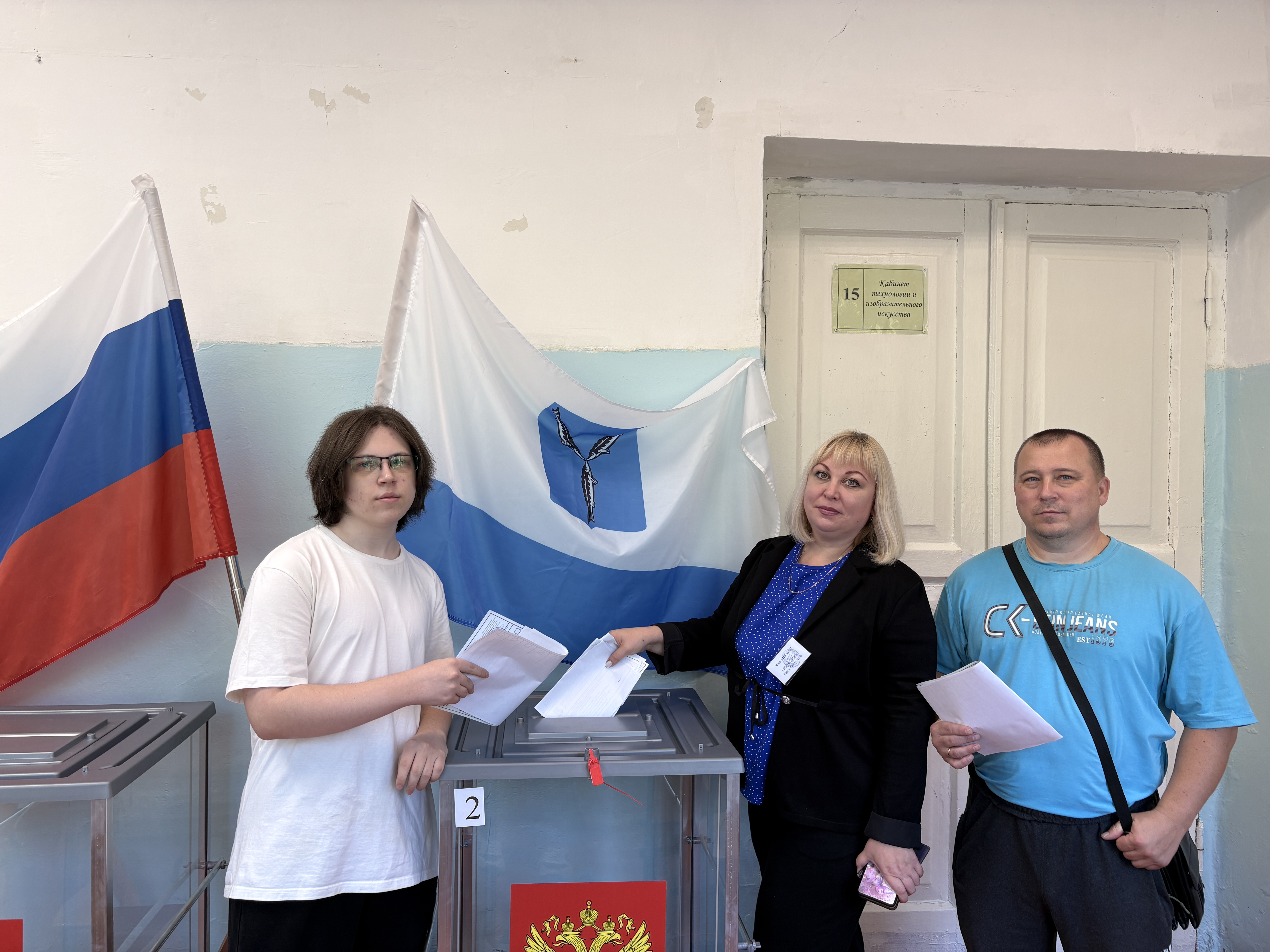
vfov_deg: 53.1
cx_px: 635
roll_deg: -0.5
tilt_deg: -0.6
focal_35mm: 26
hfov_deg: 67.3
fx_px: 954
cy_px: 476
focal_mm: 5.96
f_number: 1.6
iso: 50
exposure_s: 1/100
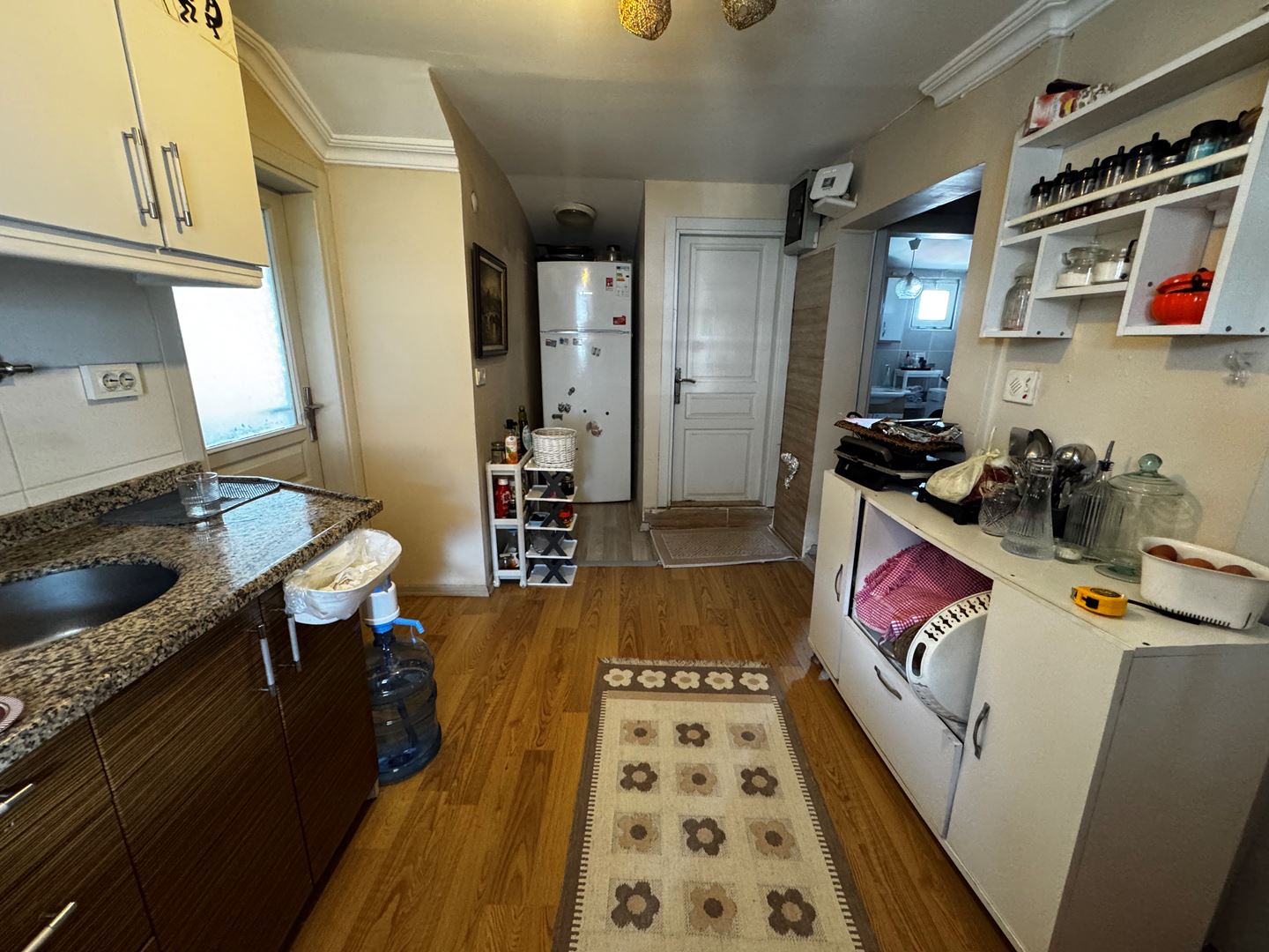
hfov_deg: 102.1
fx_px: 513
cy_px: 476
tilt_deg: -15.6
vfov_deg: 85.7
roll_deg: -0.7
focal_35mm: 14
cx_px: 634
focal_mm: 2.22
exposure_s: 1/50
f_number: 2.2
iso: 500
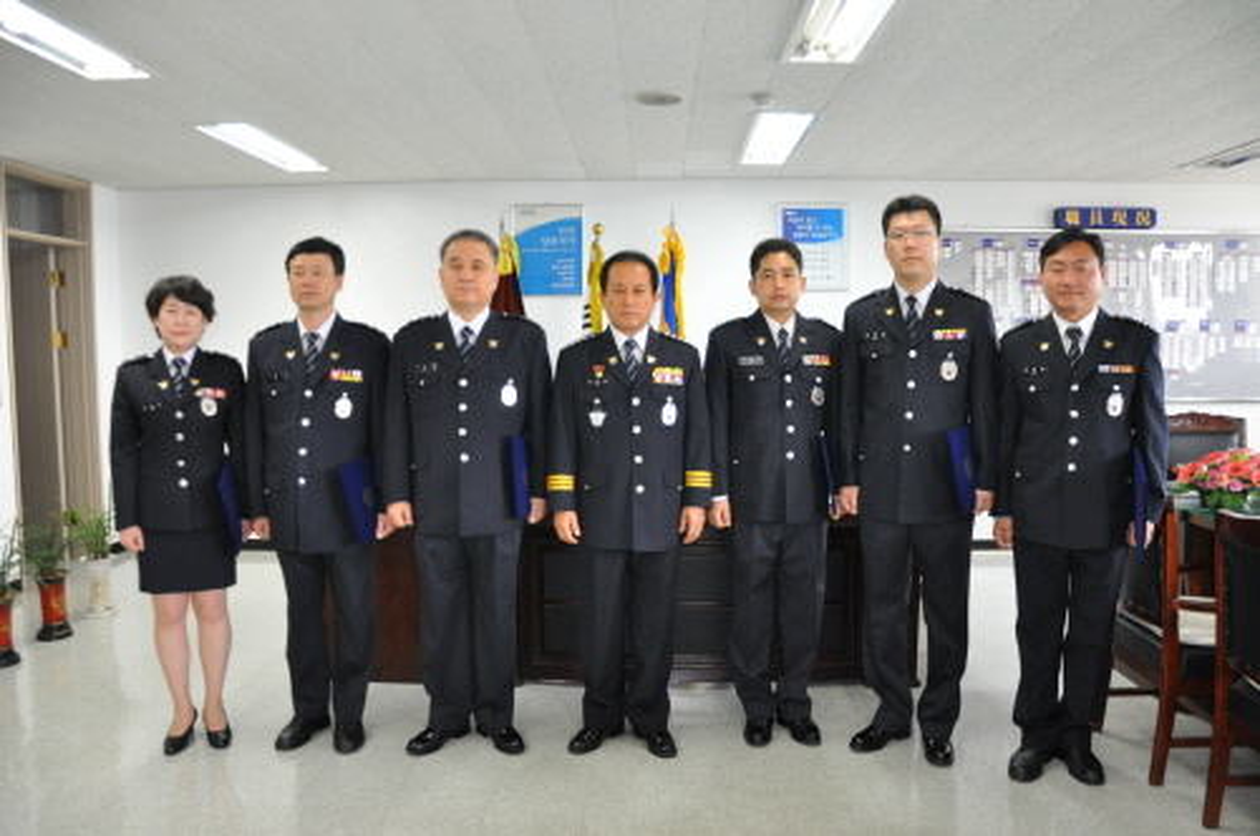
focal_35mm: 27
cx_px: 630
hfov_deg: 67.4
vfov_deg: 47.8
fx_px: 944
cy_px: 418
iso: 800
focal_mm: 18
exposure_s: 1/100
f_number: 3.5
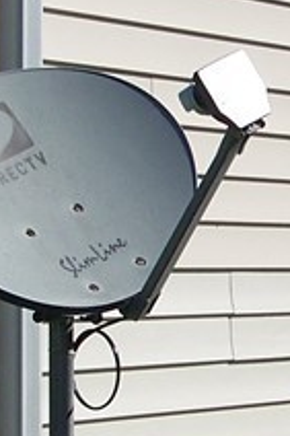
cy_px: 239
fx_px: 2977
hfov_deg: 5.6
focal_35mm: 246
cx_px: 276
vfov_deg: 8.4
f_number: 4
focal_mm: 7.6
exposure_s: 1/800
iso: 64
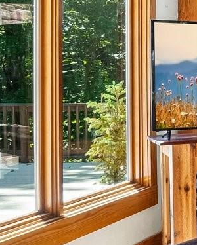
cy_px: 85
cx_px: 479
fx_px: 560
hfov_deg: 13.8
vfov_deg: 24.6
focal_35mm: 77
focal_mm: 10
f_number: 8
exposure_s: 1/15
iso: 400
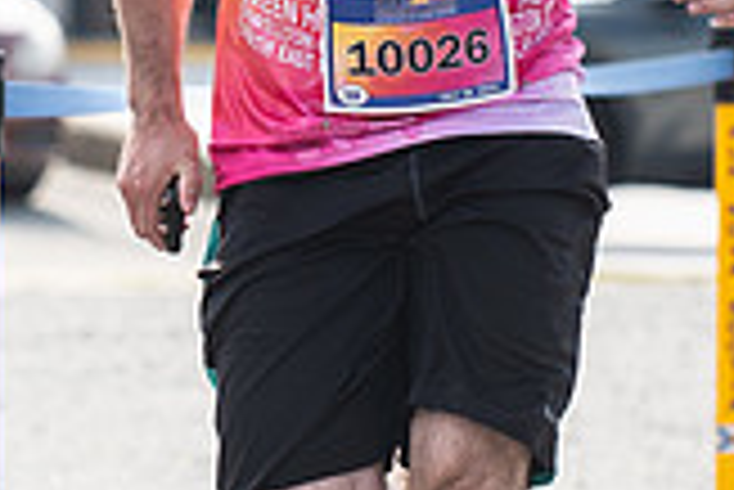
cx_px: 203
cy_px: -26
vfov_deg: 2.4
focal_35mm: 575
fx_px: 11734
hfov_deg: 3.6
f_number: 4.5
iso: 250
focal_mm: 120
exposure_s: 1/1600
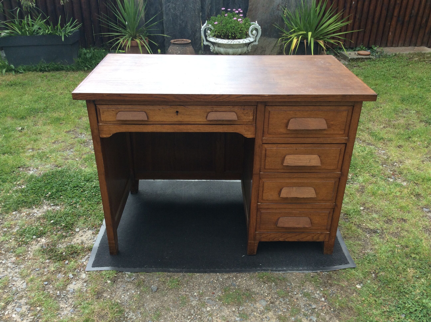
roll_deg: -0.7
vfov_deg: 44.1
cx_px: 216
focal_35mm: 32
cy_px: 161
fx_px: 398
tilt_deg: -29.6
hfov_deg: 56.9
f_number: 2.4
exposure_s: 1/280
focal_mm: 3.3
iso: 32
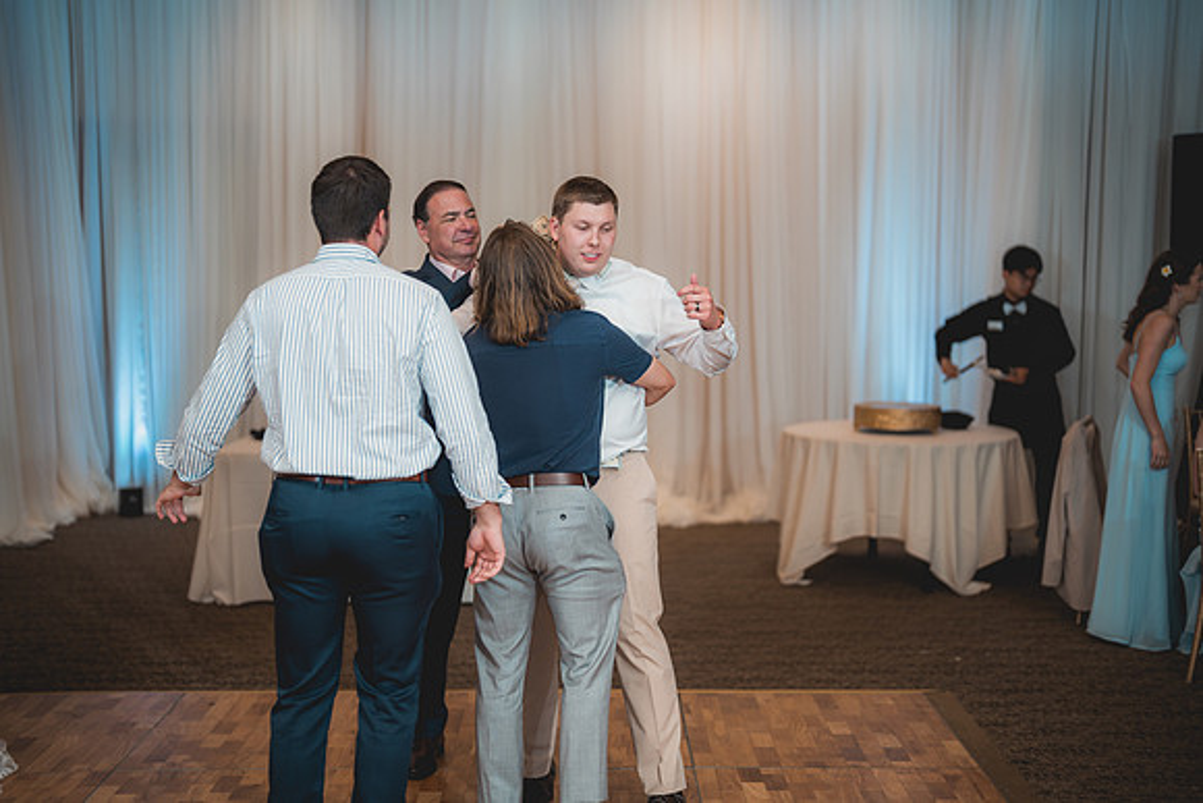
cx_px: 602
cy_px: 402
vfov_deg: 27.0
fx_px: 1671
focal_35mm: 50
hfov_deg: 39.6
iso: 80
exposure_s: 1/250
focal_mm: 50
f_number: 1.2
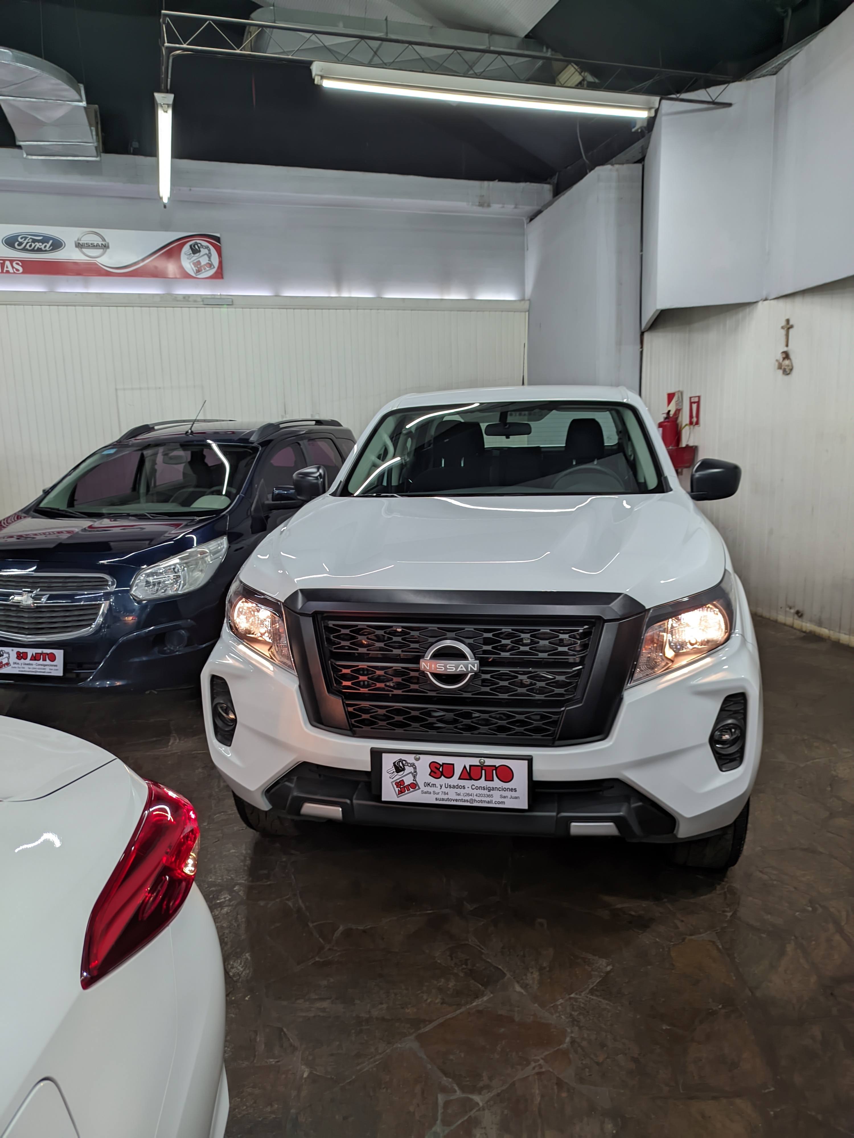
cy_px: 569
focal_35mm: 24
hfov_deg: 56.8
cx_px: 427
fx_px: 789
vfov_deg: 71.6
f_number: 1.7
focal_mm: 5.31
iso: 130
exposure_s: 1/33.3
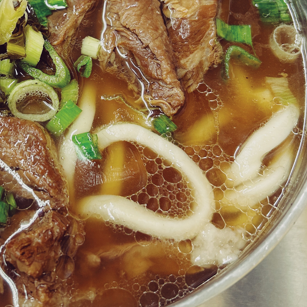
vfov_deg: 30.0
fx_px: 562
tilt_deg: -62.8
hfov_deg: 29.5
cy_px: 72
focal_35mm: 56
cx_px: 42
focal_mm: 5.7
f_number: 1.5
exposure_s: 1/60
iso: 100
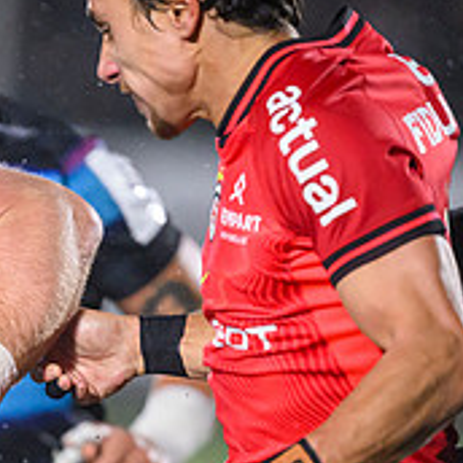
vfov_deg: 1.3
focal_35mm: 1370
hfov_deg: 1.3
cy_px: 591
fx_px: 20731
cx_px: -147
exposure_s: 1/2000
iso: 5000
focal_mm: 400
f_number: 3.2
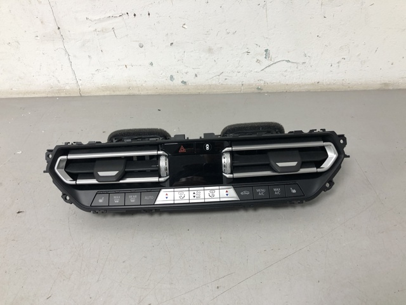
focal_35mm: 28
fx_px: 328
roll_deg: +6.0
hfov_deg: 63.4
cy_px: 152
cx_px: 203
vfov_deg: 49.7
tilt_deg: -41.0
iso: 40
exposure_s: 1/33
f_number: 1.8
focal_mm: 4
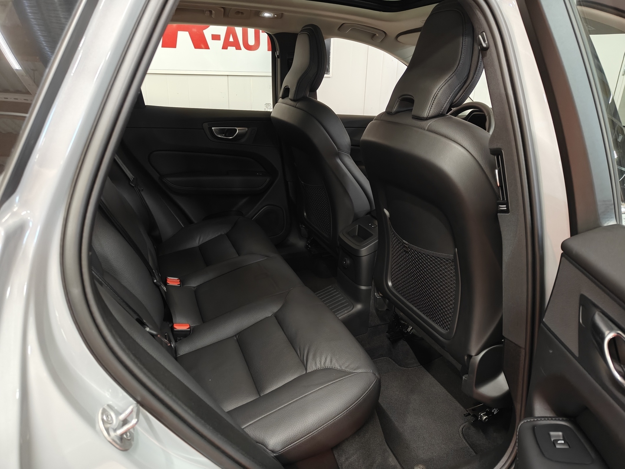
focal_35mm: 24
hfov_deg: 71.6
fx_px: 433
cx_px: 312
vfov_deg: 56.8
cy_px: 234
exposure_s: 1/49
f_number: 1.8
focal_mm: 5.59
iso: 160
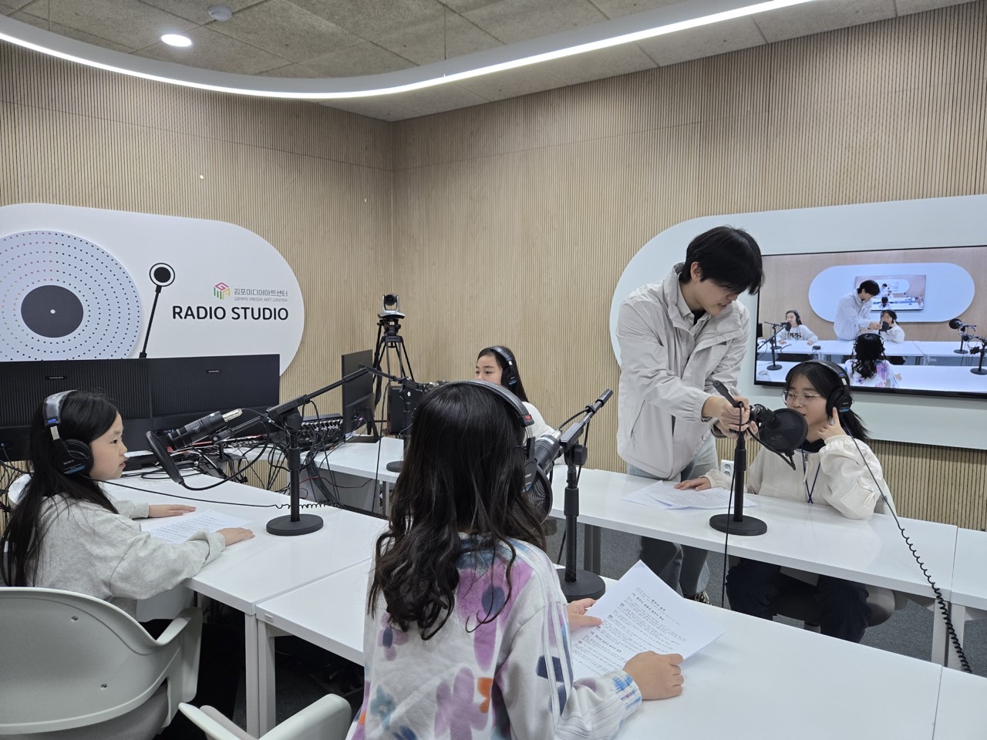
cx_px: 494
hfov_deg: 73.9
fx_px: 656
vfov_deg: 58.9
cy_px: 370
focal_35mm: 23
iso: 100
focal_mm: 5.4
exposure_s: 1/120
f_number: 1.8
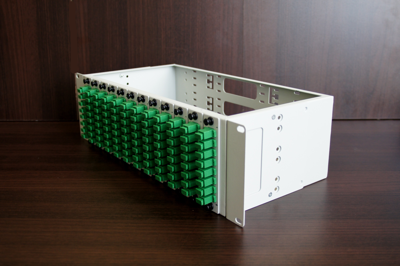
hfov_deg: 49.6
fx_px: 433
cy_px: 133
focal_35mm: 39
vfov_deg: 34.1
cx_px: 200
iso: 400
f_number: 4
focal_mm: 26
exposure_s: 1/50
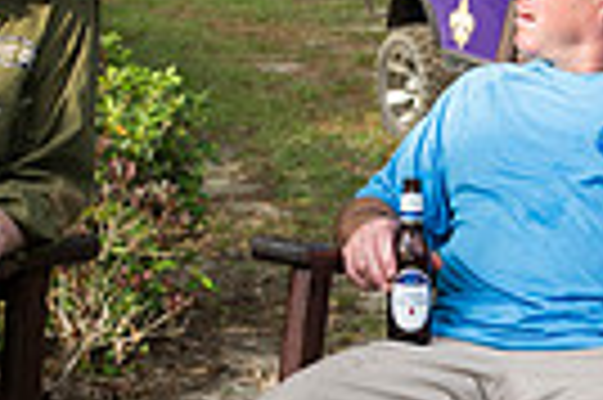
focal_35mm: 139
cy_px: 342
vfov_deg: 9.8
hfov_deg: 14.7
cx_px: 518
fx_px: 2325
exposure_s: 1/640
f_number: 3.5
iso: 200
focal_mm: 32
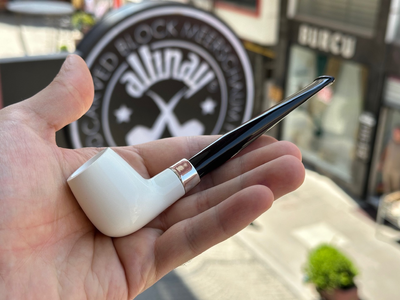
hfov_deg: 39.7
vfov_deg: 30.3
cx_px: 200
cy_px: 150
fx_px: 555
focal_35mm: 48
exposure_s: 1/935
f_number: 1.78
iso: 64
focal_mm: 6.86
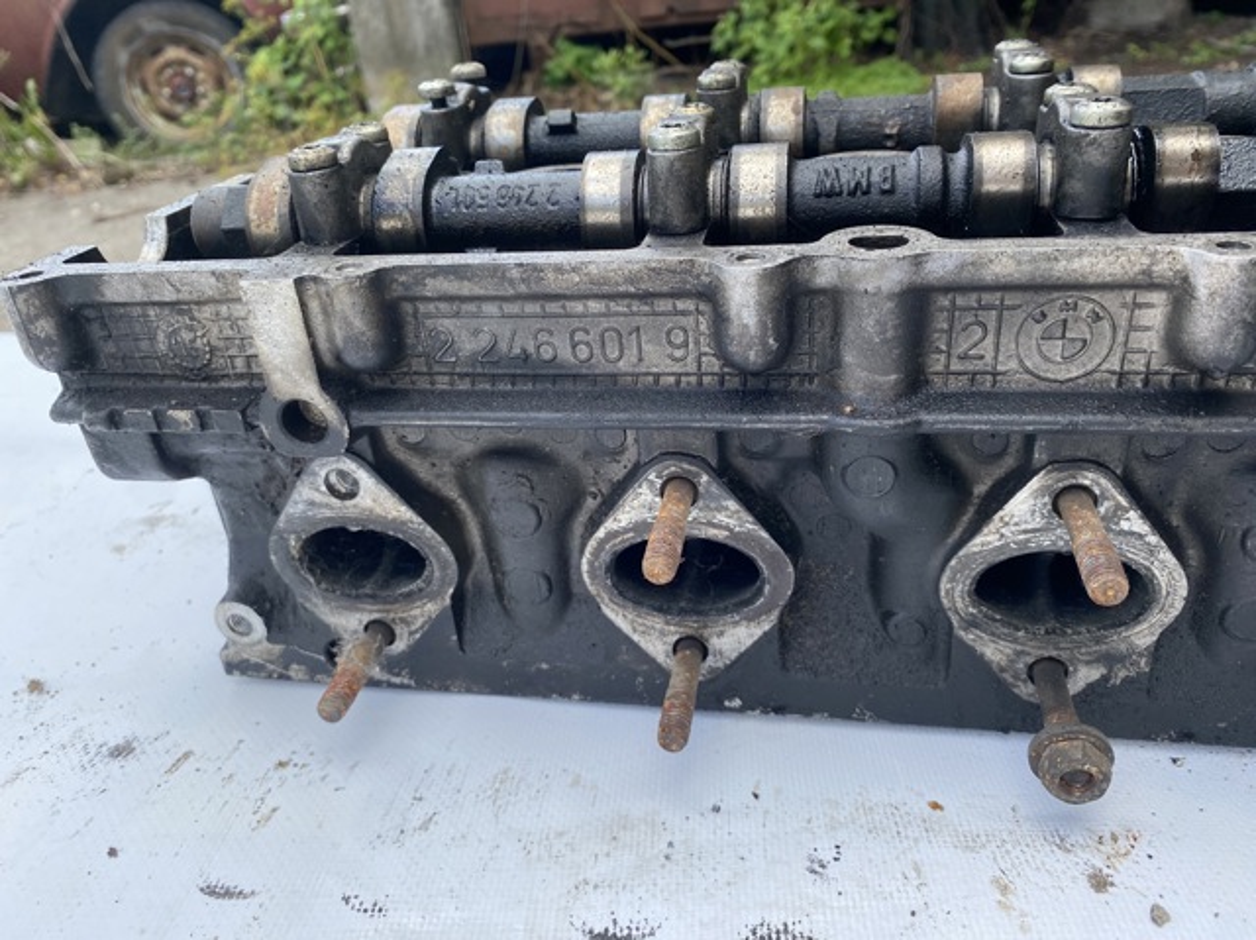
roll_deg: +6.2
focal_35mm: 26
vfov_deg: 53.0
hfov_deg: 67.3
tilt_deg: -27.9
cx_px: 628
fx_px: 943
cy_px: 470
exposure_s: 1/541
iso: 32
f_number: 1.8
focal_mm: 4.25
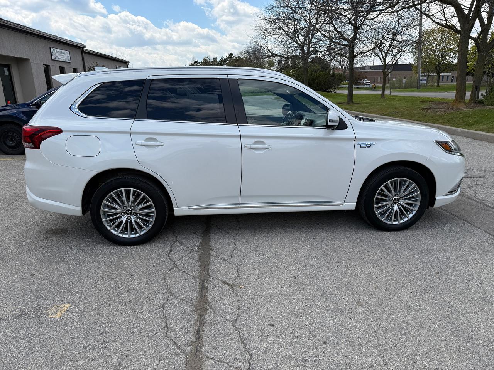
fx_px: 343
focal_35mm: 24
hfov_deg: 71.6
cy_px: 185
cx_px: 247
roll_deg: +1.5
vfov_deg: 56.8
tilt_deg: -16.0
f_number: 1.78
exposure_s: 1/3279
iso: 80
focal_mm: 6.76
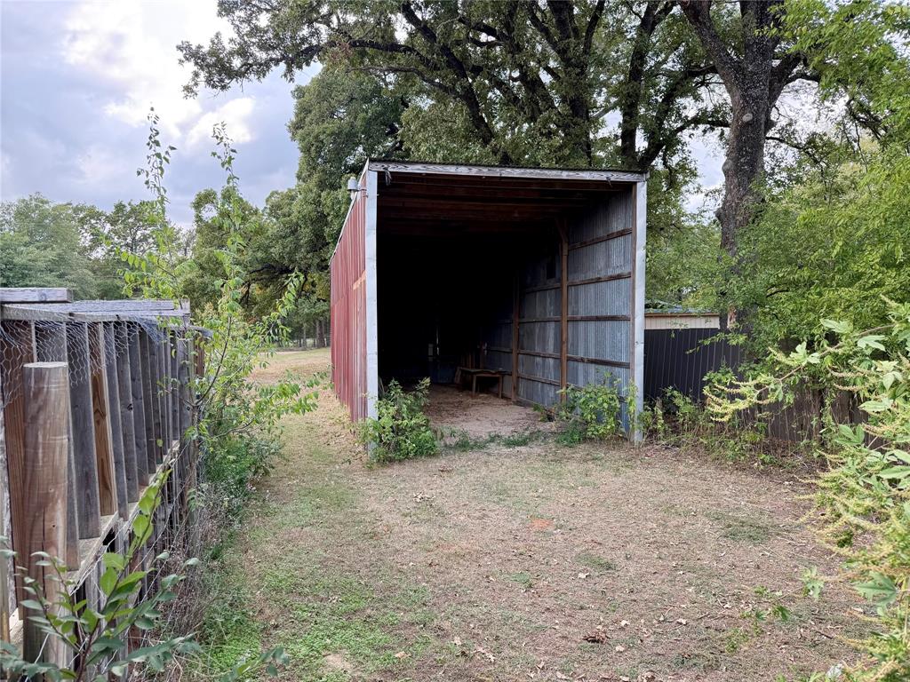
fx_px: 631
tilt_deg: -2.1
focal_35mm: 24
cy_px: 341
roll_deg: +0.9
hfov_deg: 71.6
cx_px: 455
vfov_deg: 56.8
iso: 80
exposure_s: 1/275
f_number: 1.78
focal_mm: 6.76
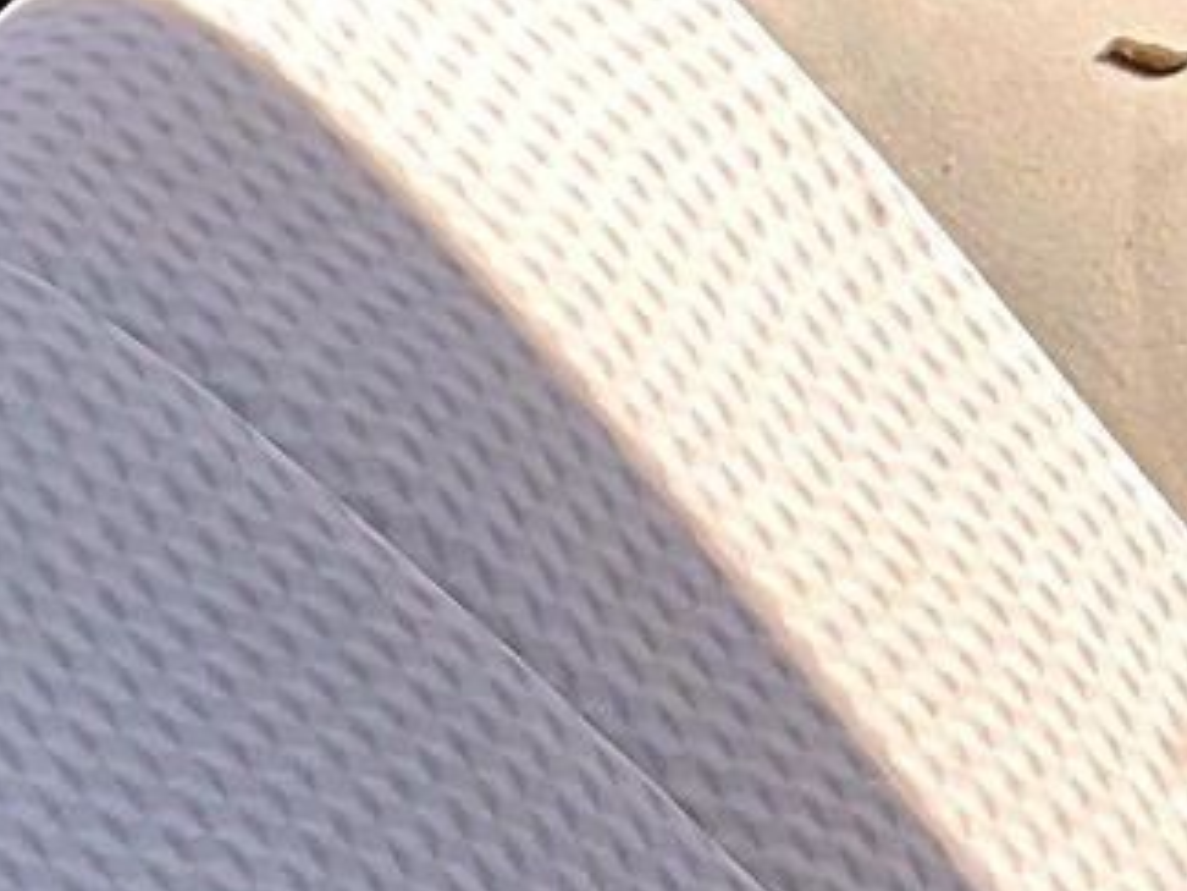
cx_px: -1326
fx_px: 4904
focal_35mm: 143
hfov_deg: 12.0
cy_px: 1606
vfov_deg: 9.8
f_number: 1.8
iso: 20
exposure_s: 1/128
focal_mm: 3
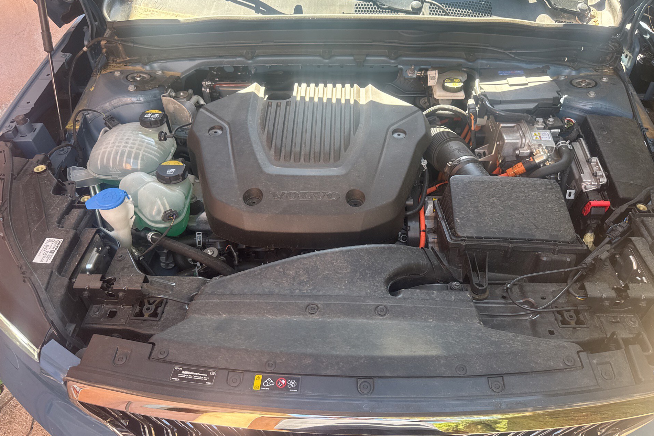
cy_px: 199
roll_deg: +1.6
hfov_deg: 69.4
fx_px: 472
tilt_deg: -41.4
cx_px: 333
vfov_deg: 49.5
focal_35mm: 26
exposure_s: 1/165
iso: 80
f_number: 1.78
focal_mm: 6.76
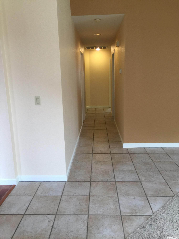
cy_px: 120
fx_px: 200
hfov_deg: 48.2
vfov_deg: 61.7
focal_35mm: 29
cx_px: 90
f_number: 2.2
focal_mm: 4.15
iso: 32
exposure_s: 1/40
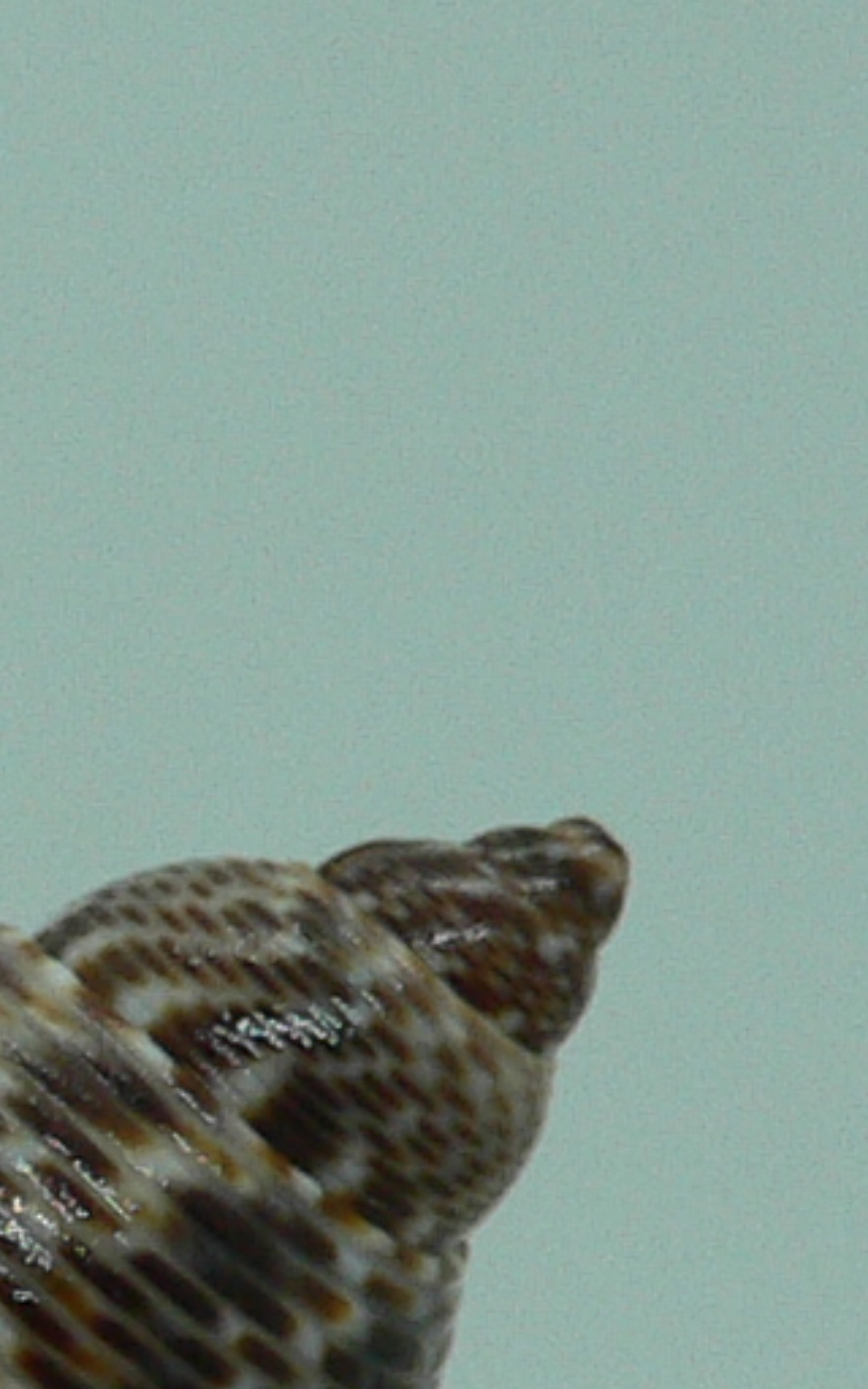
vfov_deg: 13.8
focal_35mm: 146
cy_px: 1826
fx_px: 5526
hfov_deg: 8.8
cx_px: -407
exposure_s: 1/60
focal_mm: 4.6
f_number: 2.8
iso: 80
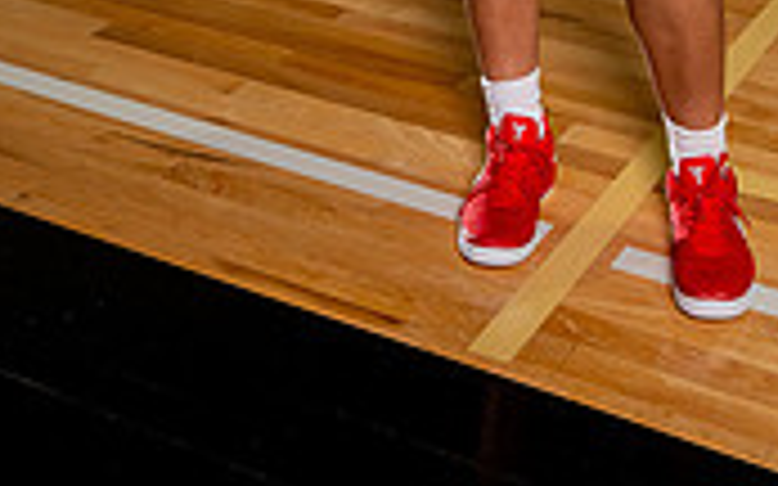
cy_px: -518
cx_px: 508
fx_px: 1717
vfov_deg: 13.5
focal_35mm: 81
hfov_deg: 25.4
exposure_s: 1/200
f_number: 8
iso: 640
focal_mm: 30.5
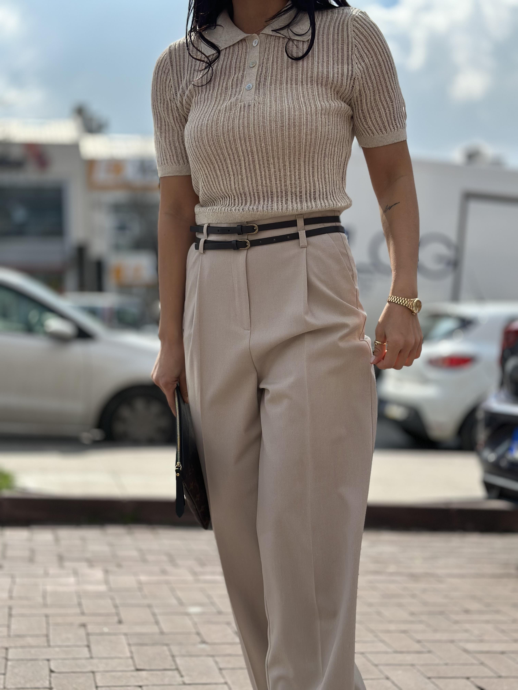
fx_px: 958
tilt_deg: -2.1
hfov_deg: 30.3
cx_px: 259
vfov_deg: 39.7
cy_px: 345
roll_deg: +1.1
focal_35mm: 48
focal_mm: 6.86
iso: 80
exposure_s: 1/6623
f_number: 1.78
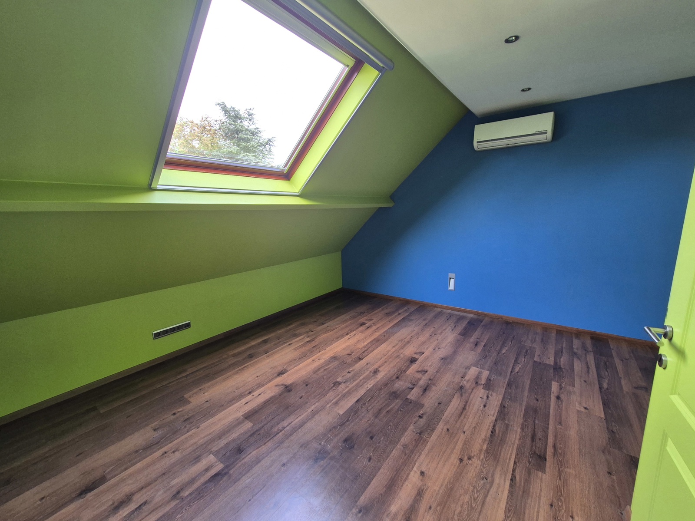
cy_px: 260
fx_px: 261
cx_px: 348
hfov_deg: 106.2
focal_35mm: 13
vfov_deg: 89.9
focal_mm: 2.2
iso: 100
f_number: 2.2
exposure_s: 1/50
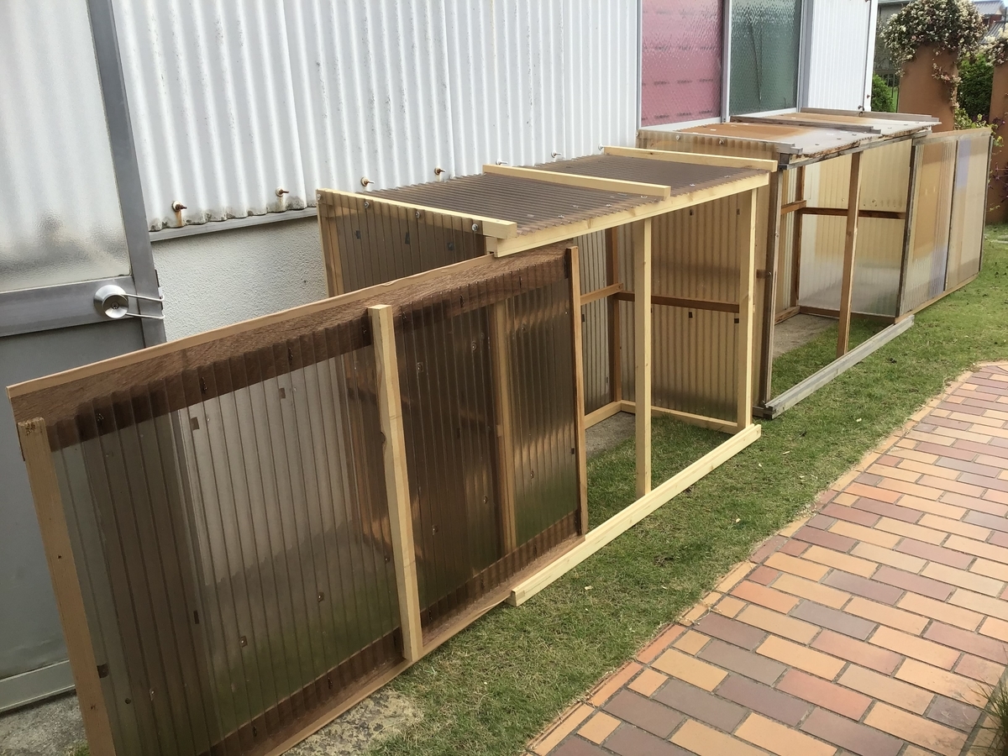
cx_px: 504
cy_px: 378
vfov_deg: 45.4
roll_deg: +3.7
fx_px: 903
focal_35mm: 31
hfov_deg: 58.4
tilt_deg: -18.0
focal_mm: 3.3
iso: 25
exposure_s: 1/272
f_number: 2.4
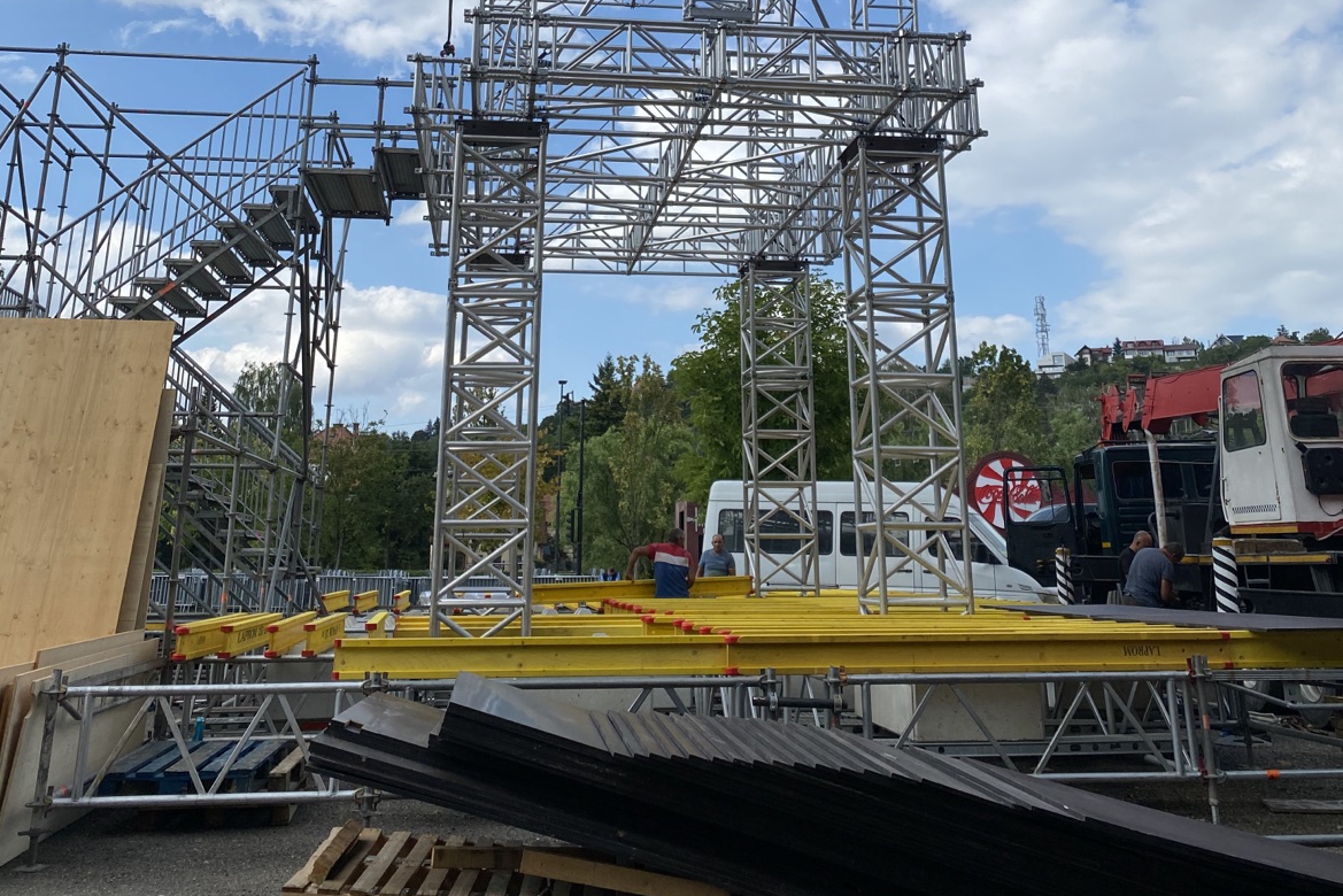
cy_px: 91
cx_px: 686
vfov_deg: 34.0
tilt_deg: +20.2
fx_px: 1381
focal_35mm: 37
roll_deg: -0.2
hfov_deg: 51.9
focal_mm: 4.25
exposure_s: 1/3125
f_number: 1.8
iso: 32
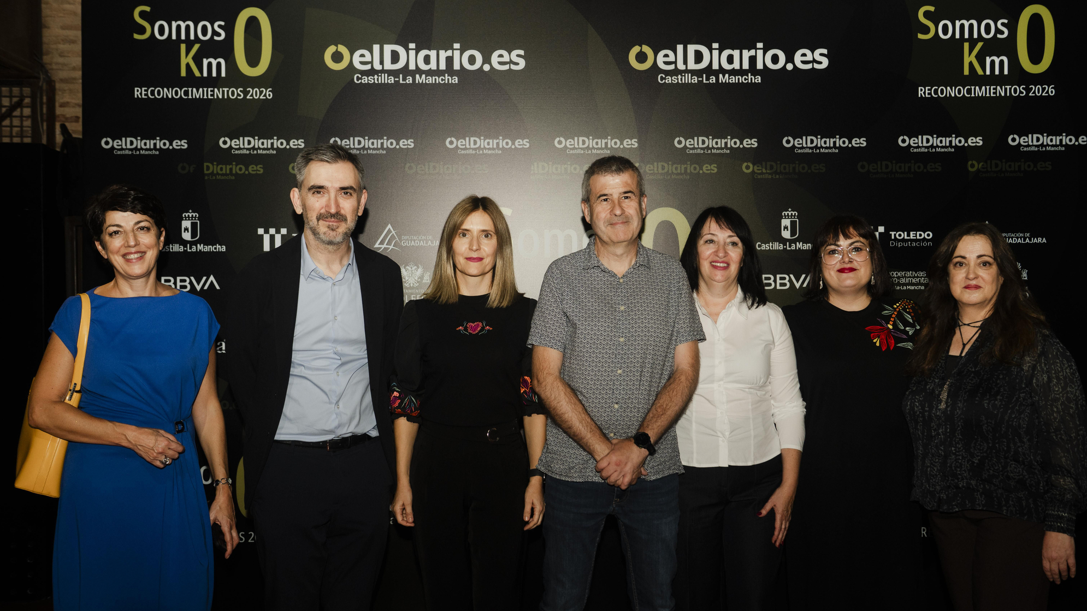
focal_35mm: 40
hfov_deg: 50.5
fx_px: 1153
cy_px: 291
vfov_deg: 29.7
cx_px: 546
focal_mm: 38
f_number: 4.5
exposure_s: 1/125
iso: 800
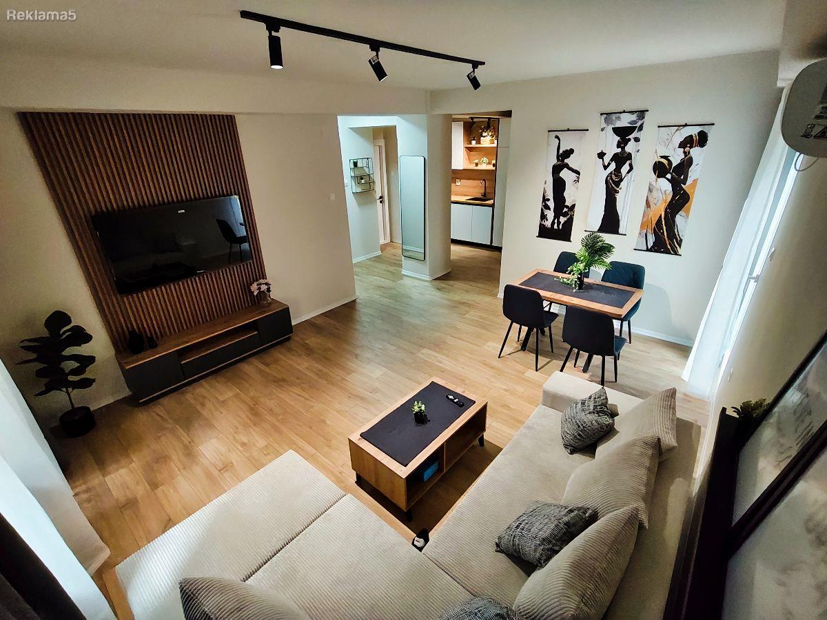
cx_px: 414
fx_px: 358
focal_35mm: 15
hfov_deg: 98.2
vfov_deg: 81.7
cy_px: 310
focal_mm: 1.67
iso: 400
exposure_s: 1/50
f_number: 2.2
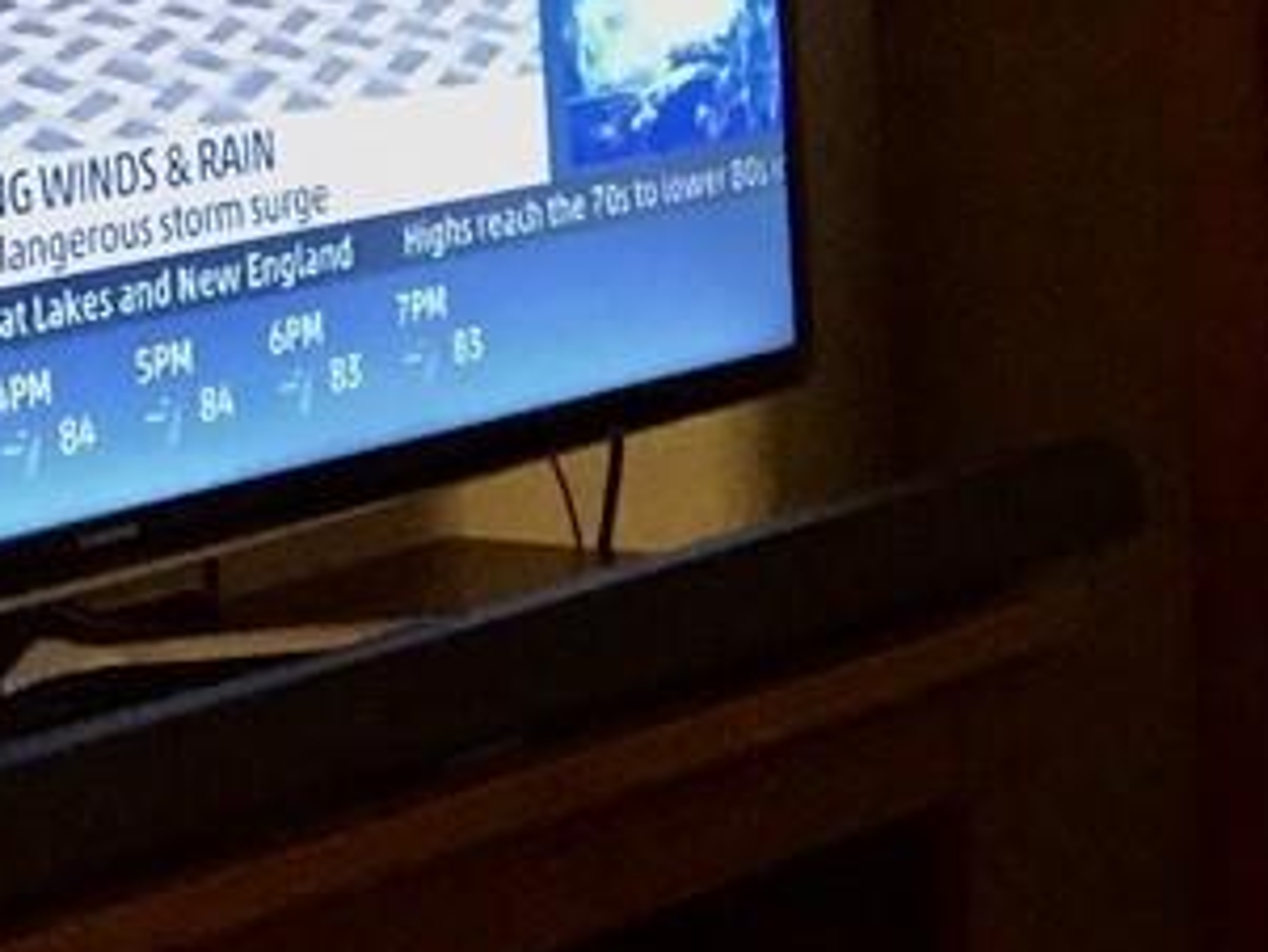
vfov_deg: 9.6
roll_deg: +0.7
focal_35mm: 154
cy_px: 354
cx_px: 1702
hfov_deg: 12.4
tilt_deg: -9.6
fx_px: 5643
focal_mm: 4.15
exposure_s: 1/30
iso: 250
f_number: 2.2
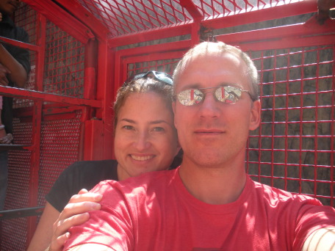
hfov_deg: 51.4
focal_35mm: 36
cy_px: 126
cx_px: 168
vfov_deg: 39.7
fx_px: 348
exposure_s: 1/122
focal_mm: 6.3
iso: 64
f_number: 3.5
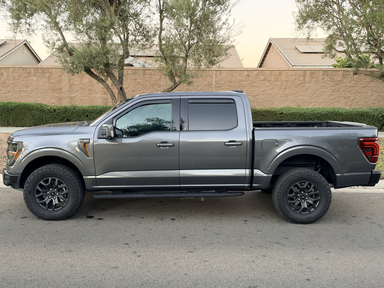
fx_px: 344
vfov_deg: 45.4
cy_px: 144
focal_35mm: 31
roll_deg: -0.3
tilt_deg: -8.0
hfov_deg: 58.4
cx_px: 192
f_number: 1.8
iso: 400
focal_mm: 6.93
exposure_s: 1/121
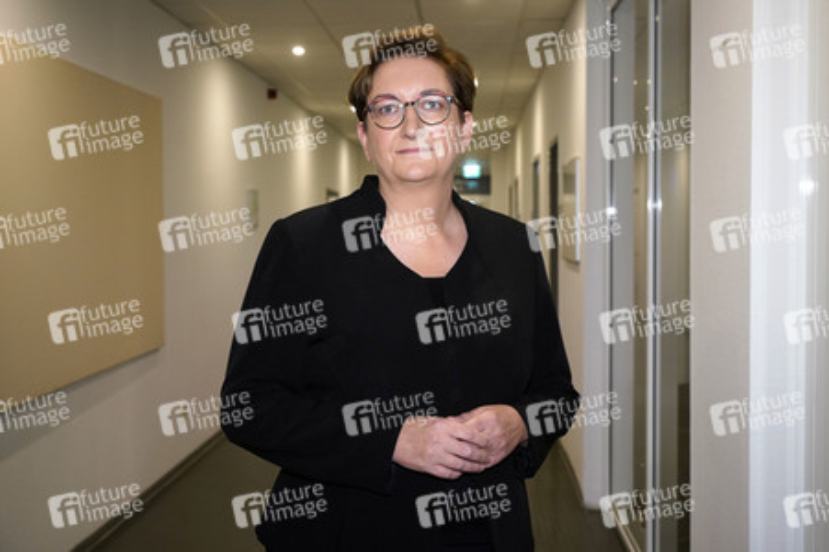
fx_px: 943
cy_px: 276
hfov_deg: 47.4
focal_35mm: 41
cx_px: 414
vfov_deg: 32.6
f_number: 5
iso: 2000
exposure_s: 1/50
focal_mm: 41
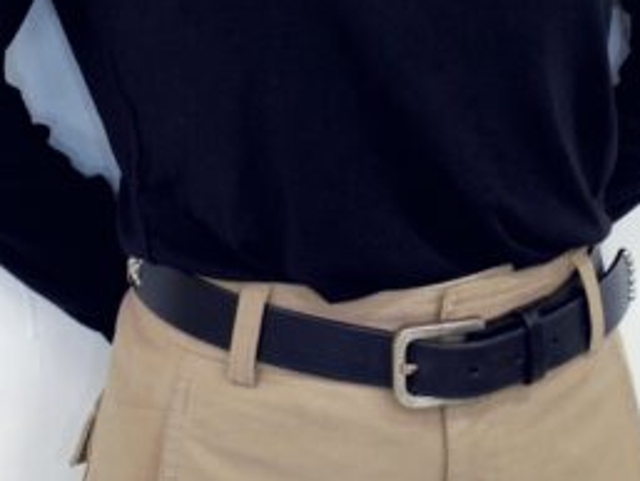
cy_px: -355
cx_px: 418
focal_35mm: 134
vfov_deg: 10.5
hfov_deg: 14.7
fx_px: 2479
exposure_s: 1/20
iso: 400
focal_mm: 35
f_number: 8
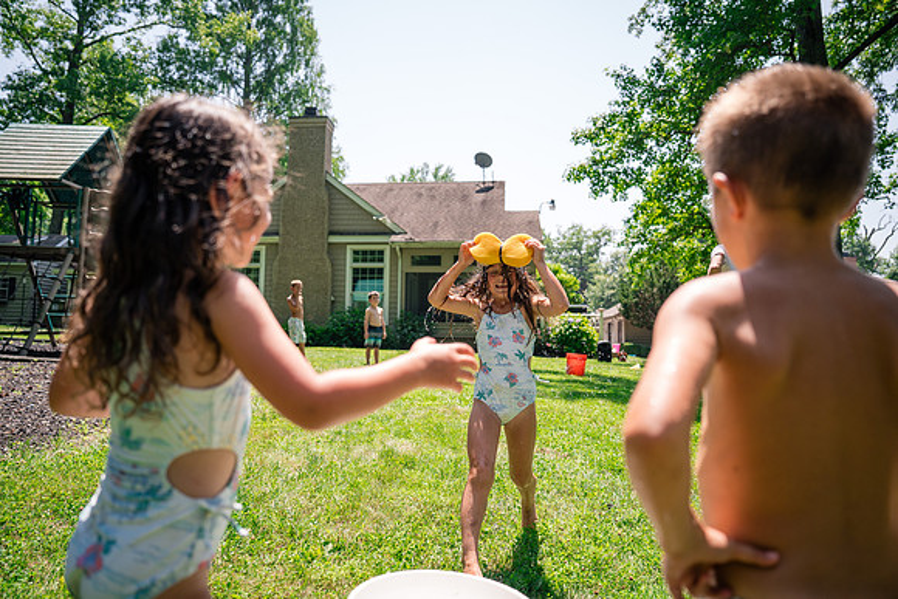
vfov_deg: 53.2
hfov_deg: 73.7
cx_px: 449
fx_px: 599
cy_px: 300
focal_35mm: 24
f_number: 2.8
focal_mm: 24
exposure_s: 1/1600
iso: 250
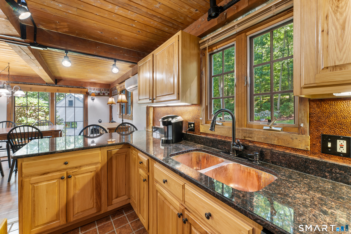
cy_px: 117
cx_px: 176
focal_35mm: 14
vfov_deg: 81.2
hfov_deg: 104.3
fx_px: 136
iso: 800
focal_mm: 14
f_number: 8
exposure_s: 1/3
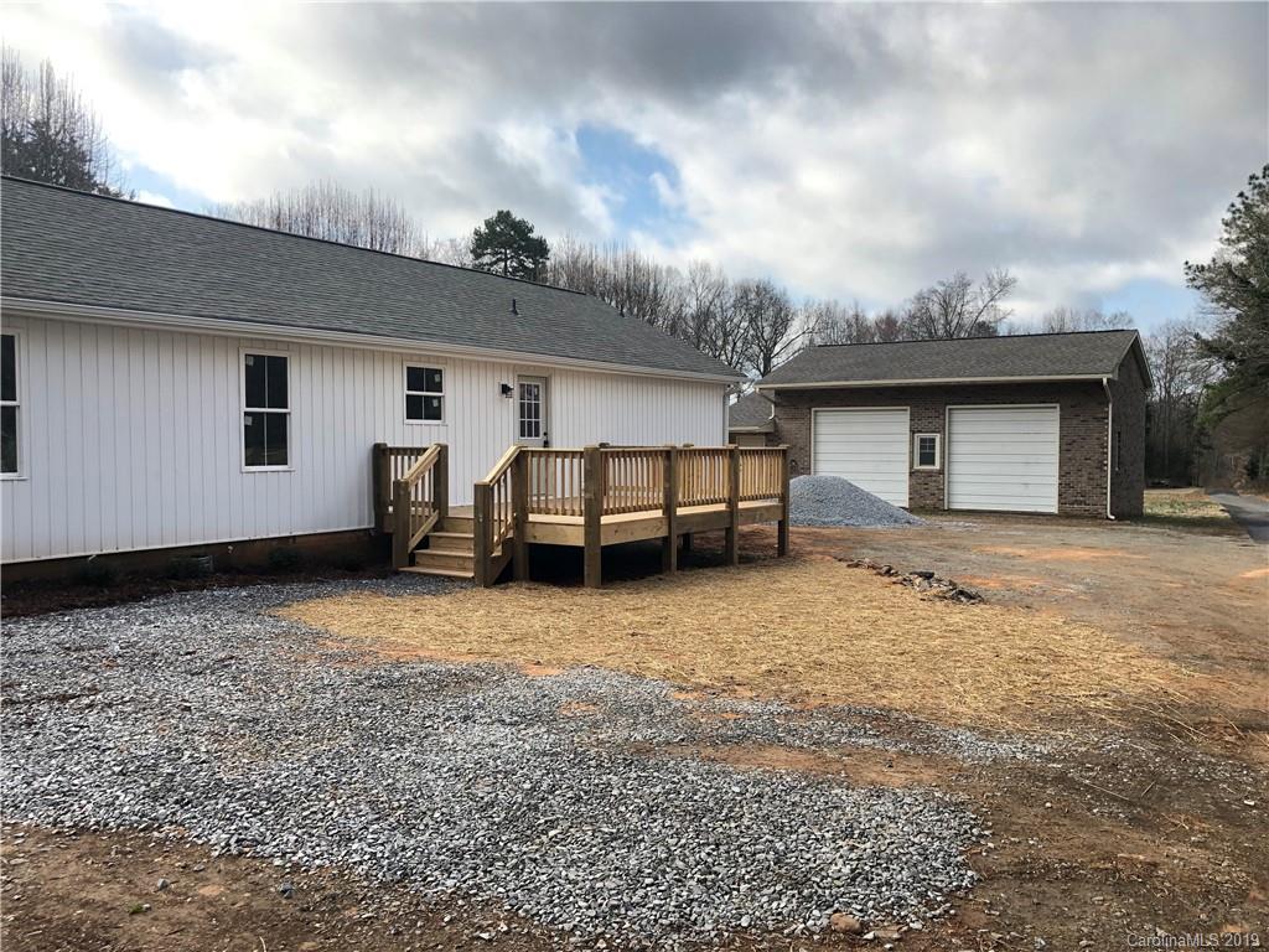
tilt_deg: -1.8
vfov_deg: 49.7
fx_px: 1026
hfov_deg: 63.4
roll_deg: +0.7
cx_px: 634
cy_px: 476
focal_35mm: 28
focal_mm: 3.99
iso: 20
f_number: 1.8
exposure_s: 1/392
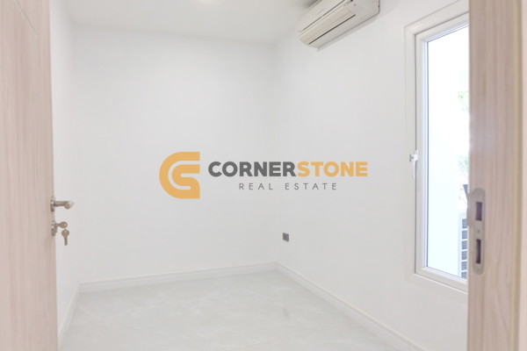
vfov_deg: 53.1
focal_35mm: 24
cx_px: 264
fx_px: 351
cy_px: 176
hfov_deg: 73.7
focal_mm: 16
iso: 640
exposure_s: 1/60
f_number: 3.5
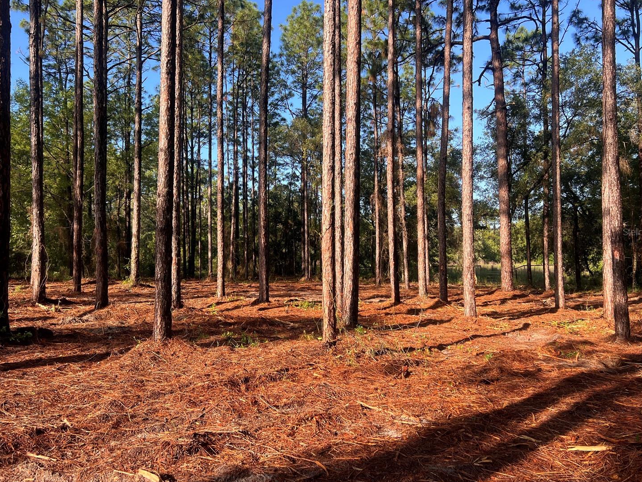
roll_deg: +0.4
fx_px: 538
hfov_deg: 61.6
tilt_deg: +1.6
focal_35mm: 29
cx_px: 307
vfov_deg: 48.2
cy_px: 232
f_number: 1.5
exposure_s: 1/1029
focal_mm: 5.7
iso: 50
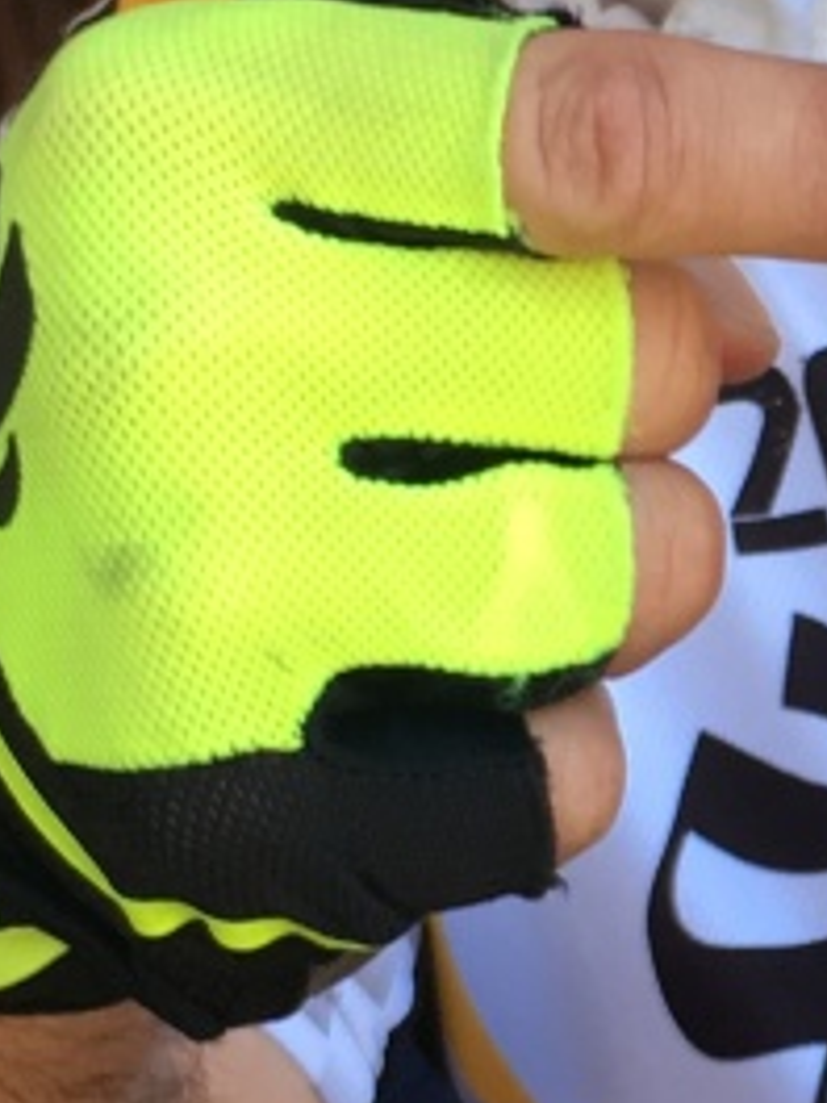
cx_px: 1545
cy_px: 717
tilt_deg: -7.6
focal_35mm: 150
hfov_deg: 9.4
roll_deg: +0.8
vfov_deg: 13.1
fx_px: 4778
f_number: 2.2
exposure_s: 1/120
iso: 32
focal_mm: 4.15
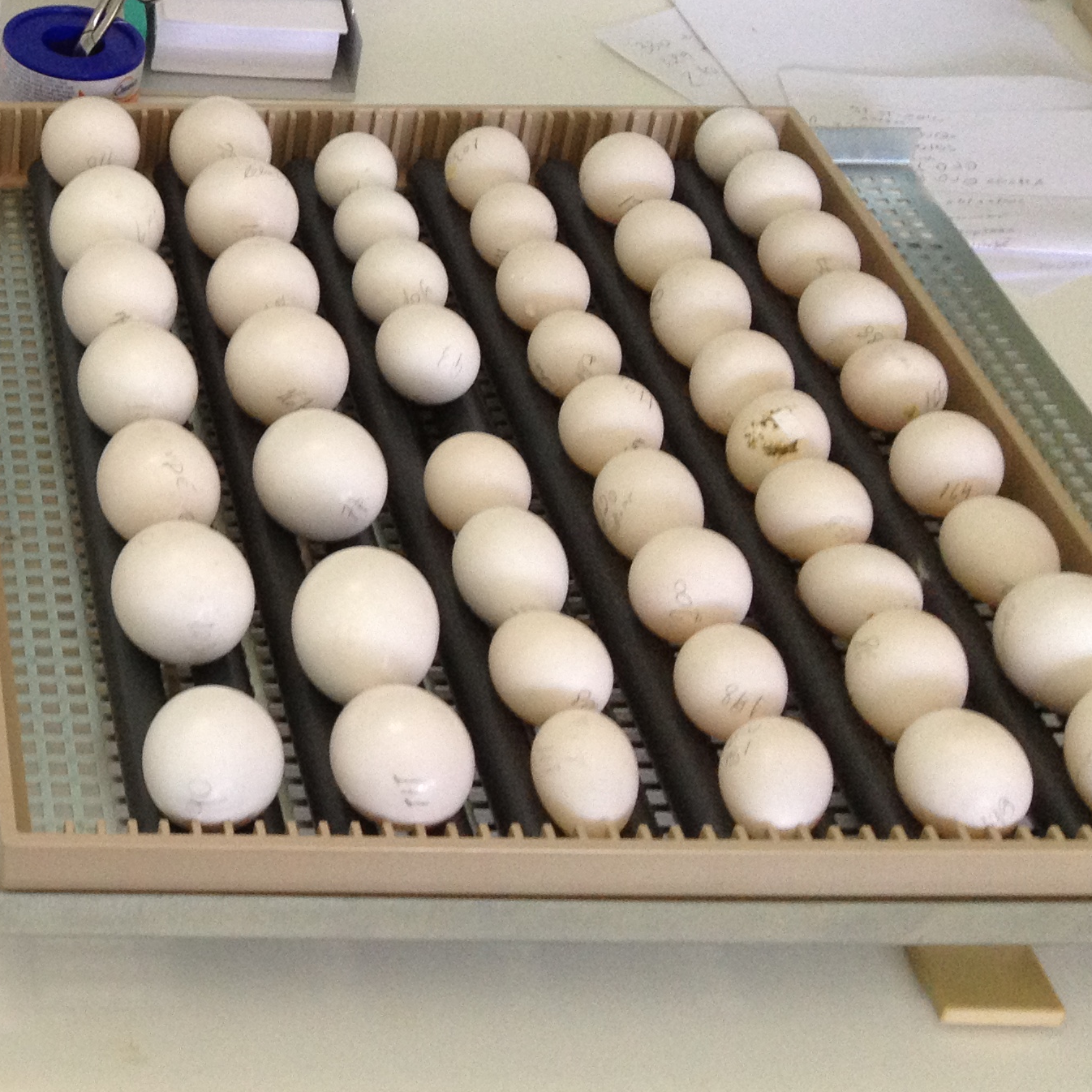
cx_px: -165
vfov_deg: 22.9
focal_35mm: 75
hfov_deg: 21.6
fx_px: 2677
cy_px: 334
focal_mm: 4.28
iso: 125
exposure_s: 1/20
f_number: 2.4
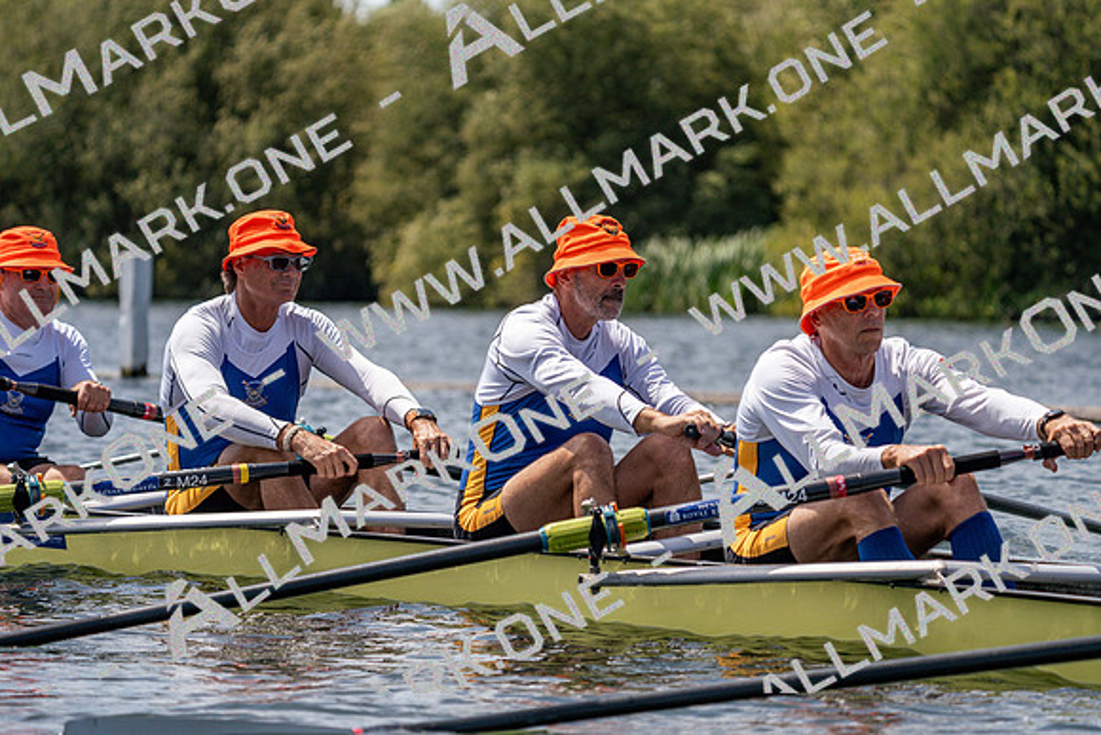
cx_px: 550
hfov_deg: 10.2
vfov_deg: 6.8
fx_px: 6179
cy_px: 368
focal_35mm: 202
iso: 200
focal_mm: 202
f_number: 5.6
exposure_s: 1/2000
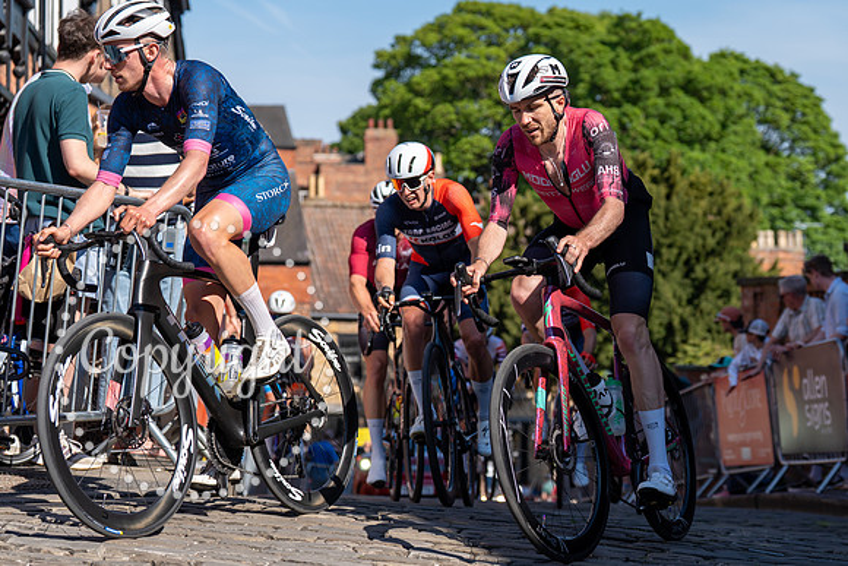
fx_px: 1977
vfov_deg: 16.3
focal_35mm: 84
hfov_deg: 24.2
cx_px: 508
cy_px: 227
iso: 125
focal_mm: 70
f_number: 3.5
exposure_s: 1/1000
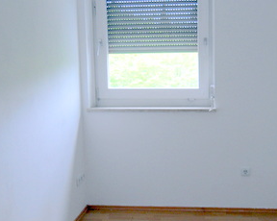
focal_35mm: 57
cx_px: 171
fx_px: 467
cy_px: 135
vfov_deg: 26.6
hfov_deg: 32.9
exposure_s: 1/45
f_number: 3.5
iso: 120
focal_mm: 6.3
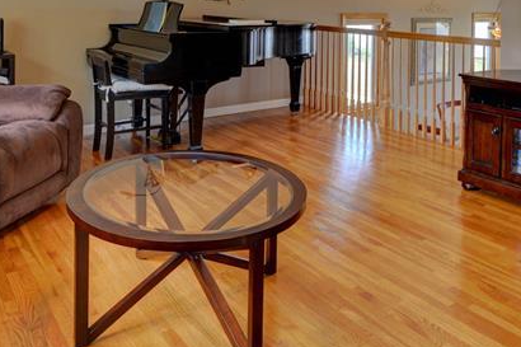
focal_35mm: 35
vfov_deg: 34.9
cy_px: 15
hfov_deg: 46.9
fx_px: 506
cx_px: 502
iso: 640
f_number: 9
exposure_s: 1/13
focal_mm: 14
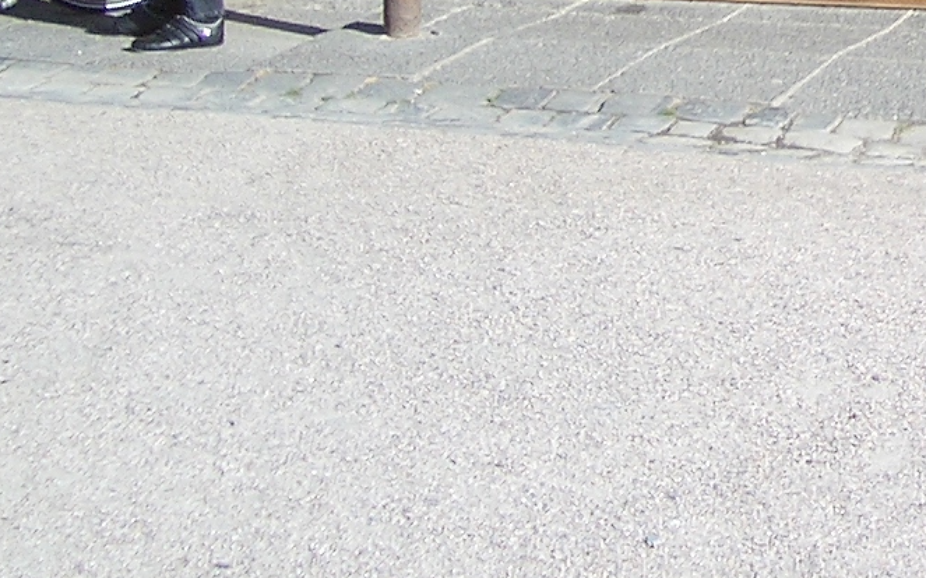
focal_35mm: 129
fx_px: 3255
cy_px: -568
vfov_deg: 9.5
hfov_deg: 15.4
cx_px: 1190
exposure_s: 1/640
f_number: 2.6
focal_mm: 5.8
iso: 50
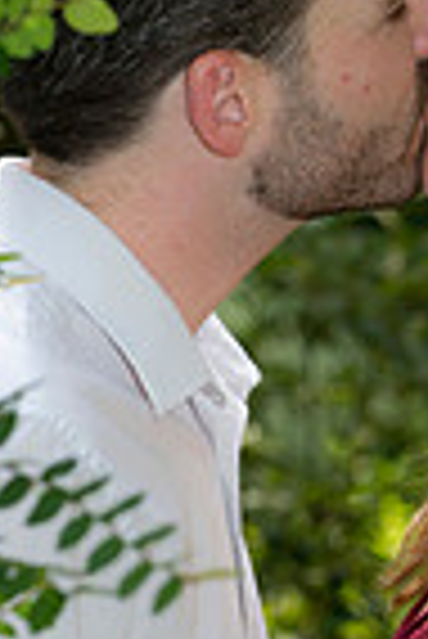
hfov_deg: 2.6
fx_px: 9553
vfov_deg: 3.8
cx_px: 538
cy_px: 90
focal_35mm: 537
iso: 320
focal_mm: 170
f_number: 6.3
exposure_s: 1/200
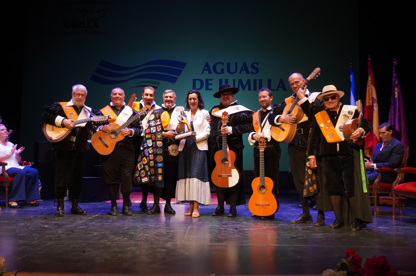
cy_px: 138
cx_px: 208
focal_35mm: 44
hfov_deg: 45.0
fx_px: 502
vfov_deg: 30.8
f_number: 4.5
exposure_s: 1/160
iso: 1250
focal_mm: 29
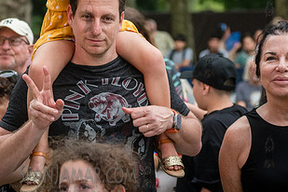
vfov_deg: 9.1
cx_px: 89
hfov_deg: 13.7
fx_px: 1200
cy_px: 16
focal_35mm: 150
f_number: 4
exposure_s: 1/320
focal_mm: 80
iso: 2000
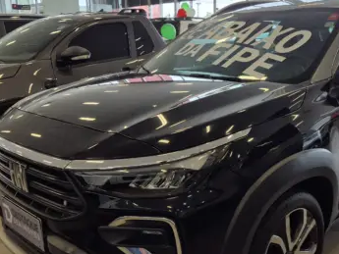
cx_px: 206
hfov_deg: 46.5
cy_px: 142
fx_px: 392
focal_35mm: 40
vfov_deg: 35.9
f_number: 1.8
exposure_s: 1/137
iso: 25
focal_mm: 5.4
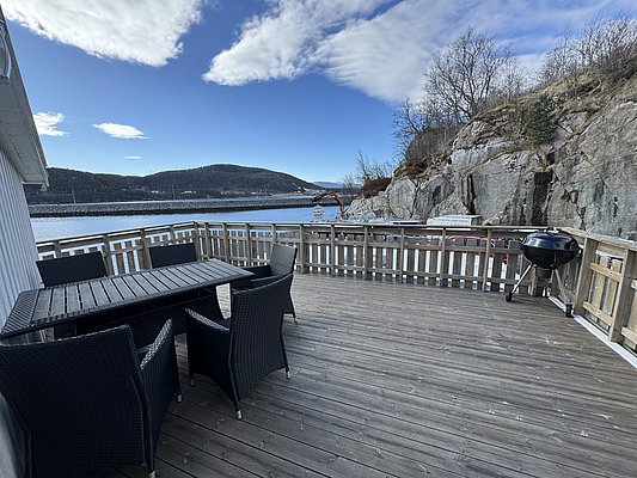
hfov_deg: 102.1
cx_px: 318
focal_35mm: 14
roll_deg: +1.1
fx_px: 258
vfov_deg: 85.7
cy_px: 239
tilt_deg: -9.9
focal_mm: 2.22
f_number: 2.2
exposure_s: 1/657
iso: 40
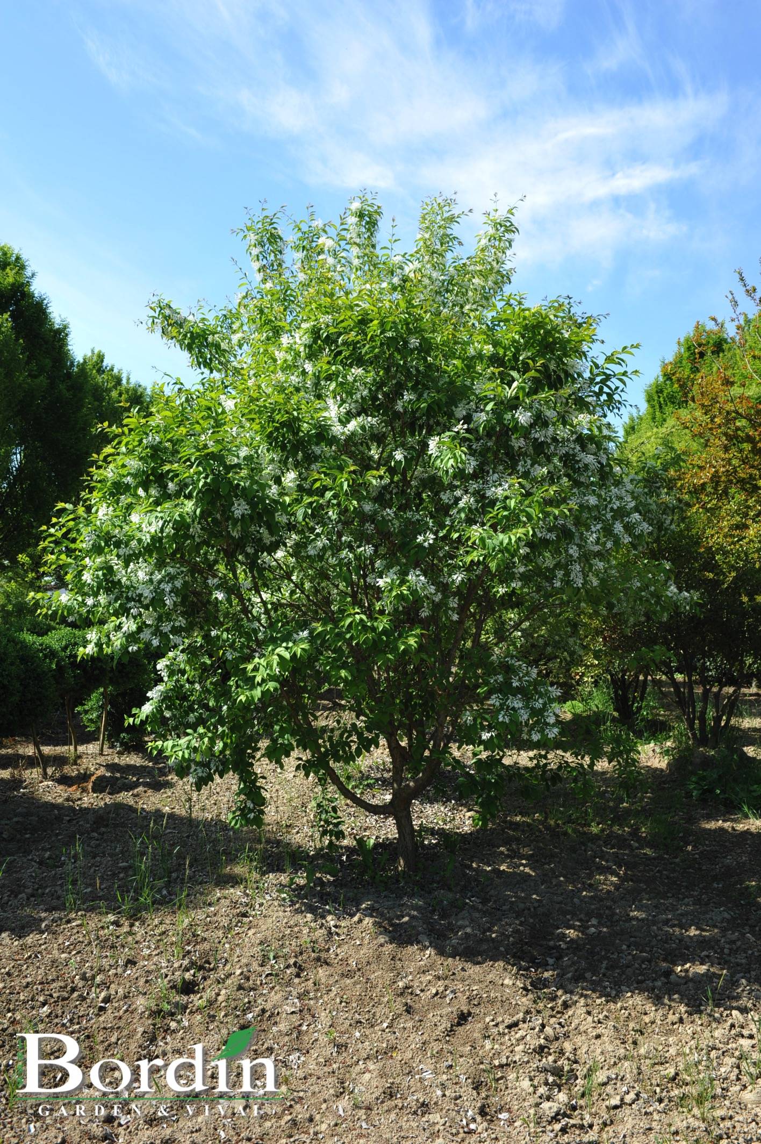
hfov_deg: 41.1
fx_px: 1016
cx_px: 380
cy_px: 572
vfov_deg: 58.7
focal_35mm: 32
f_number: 7.1
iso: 200
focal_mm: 32
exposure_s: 1/250
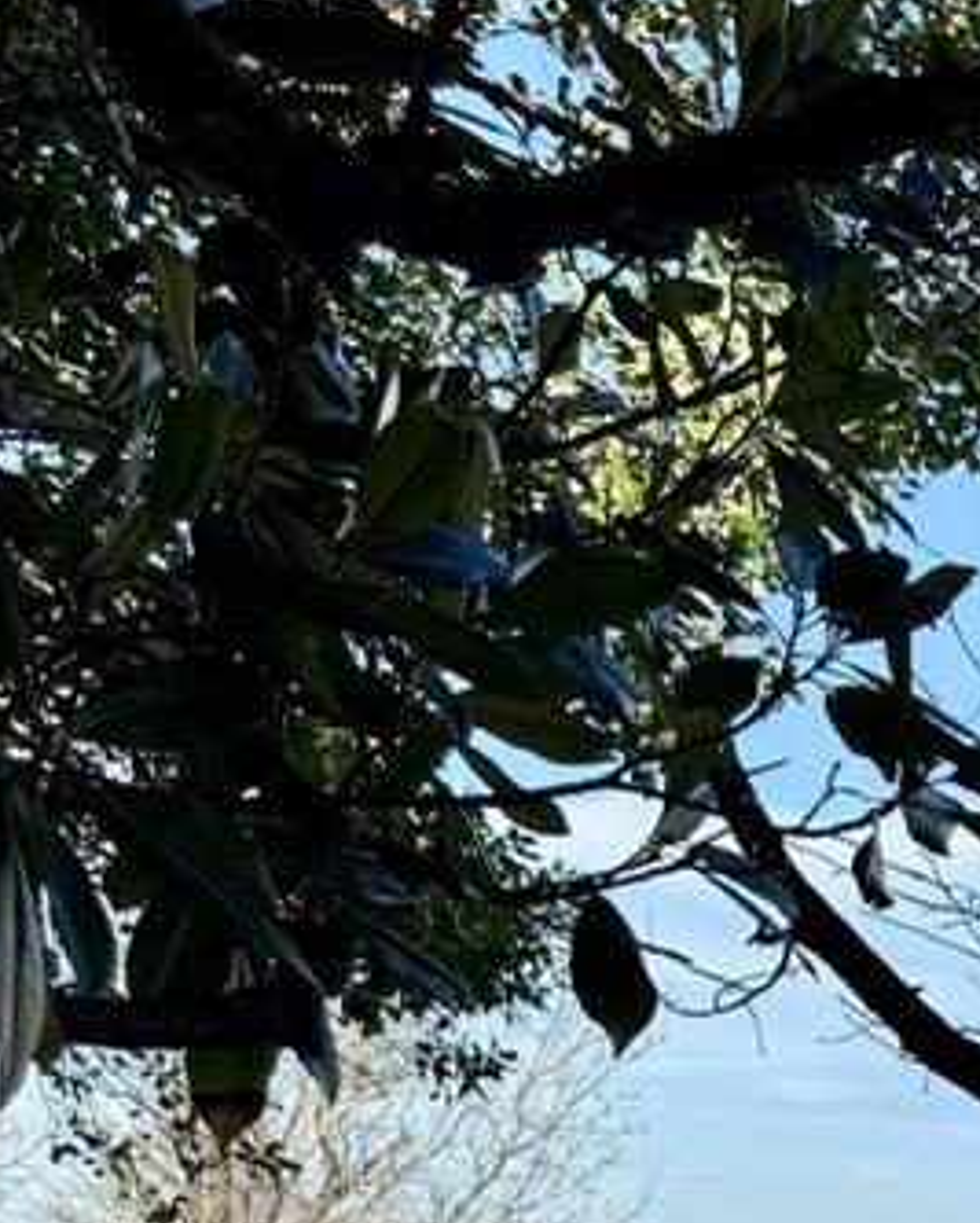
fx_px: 3259
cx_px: 1898
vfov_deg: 19.9
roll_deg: -0.9
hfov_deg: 14.5
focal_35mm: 90
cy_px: 1487
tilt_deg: -3.7
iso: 80
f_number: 1.78
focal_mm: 6.76
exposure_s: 1/2415
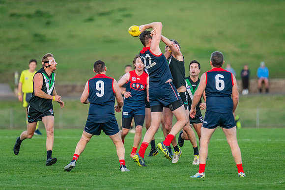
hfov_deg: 5.1
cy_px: 65
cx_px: 163
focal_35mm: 402
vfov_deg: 3.4
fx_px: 3187
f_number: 2.8
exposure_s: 1/1600
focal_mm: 300
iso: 2500
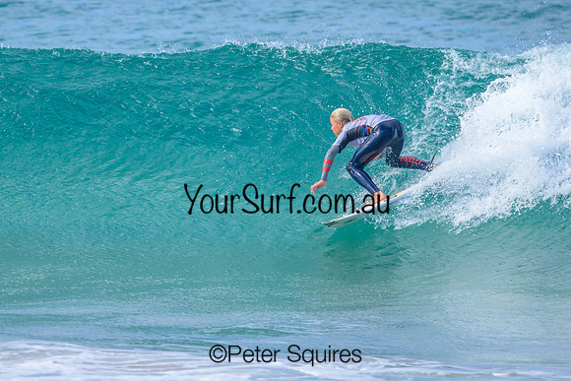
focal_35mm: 1098
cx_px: 259
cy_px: 141
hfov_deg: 1.9
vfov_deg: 1.3
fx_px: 17425
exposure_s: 1/2000
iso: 500
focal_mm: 800
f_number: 6.3
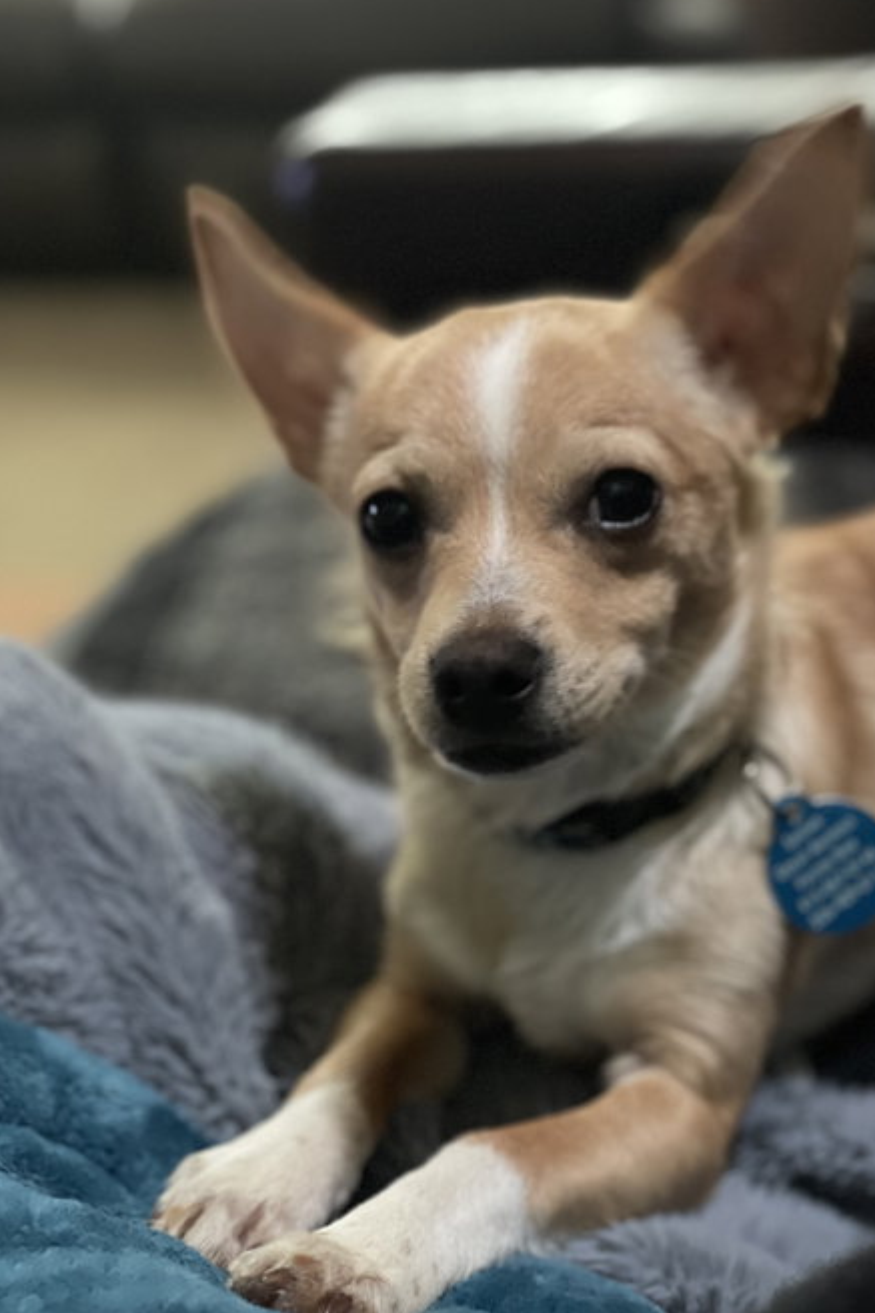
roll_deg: +6.1
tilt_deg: -27.1
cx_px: 493
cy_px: 653
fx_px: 2006
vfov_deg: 36.3
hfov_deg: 24.6
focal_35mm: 55
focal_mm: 6
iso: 500
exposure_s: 1/15
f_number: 2
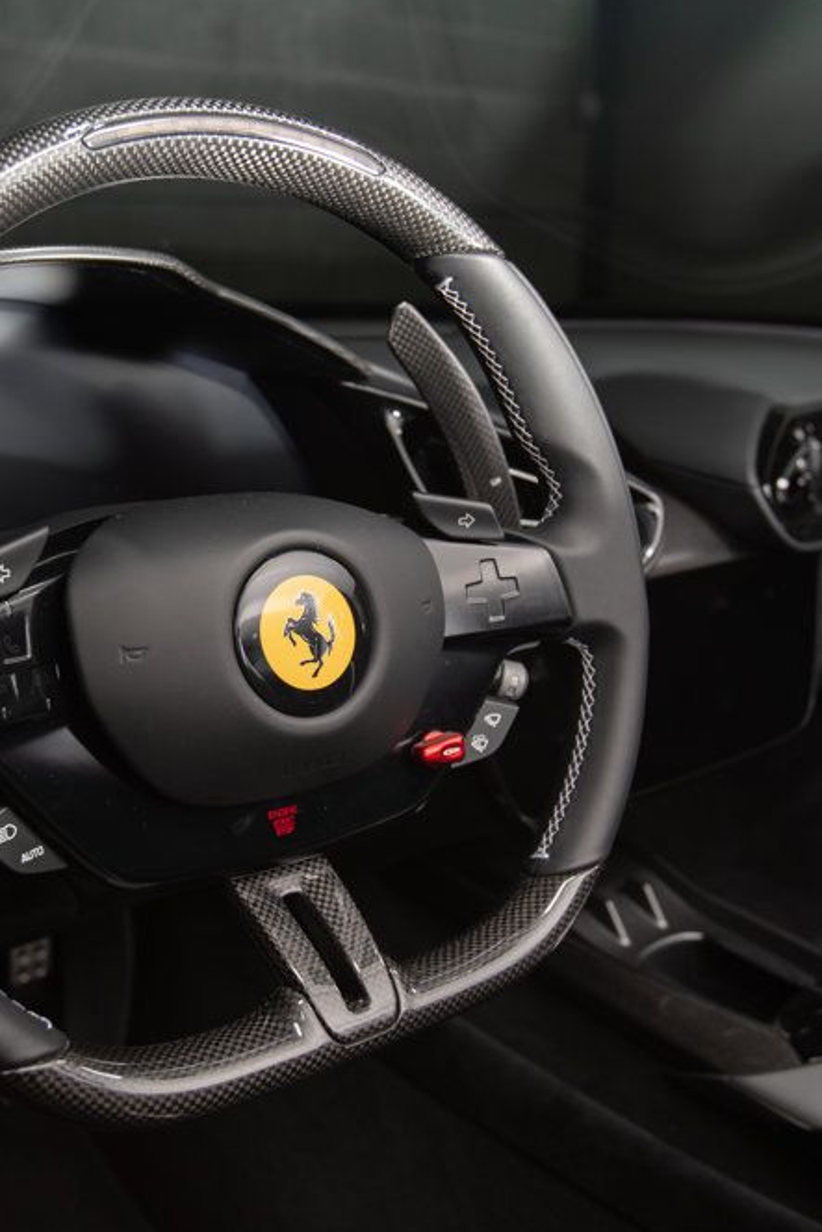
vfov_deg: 51.9
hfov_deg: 35.8
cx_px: 327
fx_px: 1266
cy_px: 624
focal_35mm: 37
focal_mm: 24
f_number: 4.5
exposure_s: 1/160
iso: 160
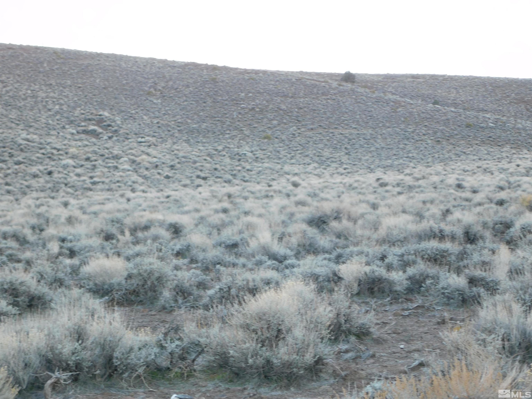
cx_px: 266
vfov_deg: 16.2
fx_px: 1399
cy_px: 200
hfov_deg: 21.5
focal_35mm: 91
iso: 125
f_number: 4.5
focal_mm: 16.1
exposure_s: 1/30
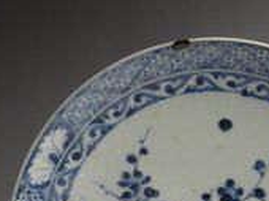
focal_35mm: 153
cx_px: 220
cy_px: 234
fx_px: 1187
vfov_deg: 9.6
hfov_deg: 12.9
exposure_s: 1/40
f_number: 3.2
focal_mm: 6.7
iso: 100
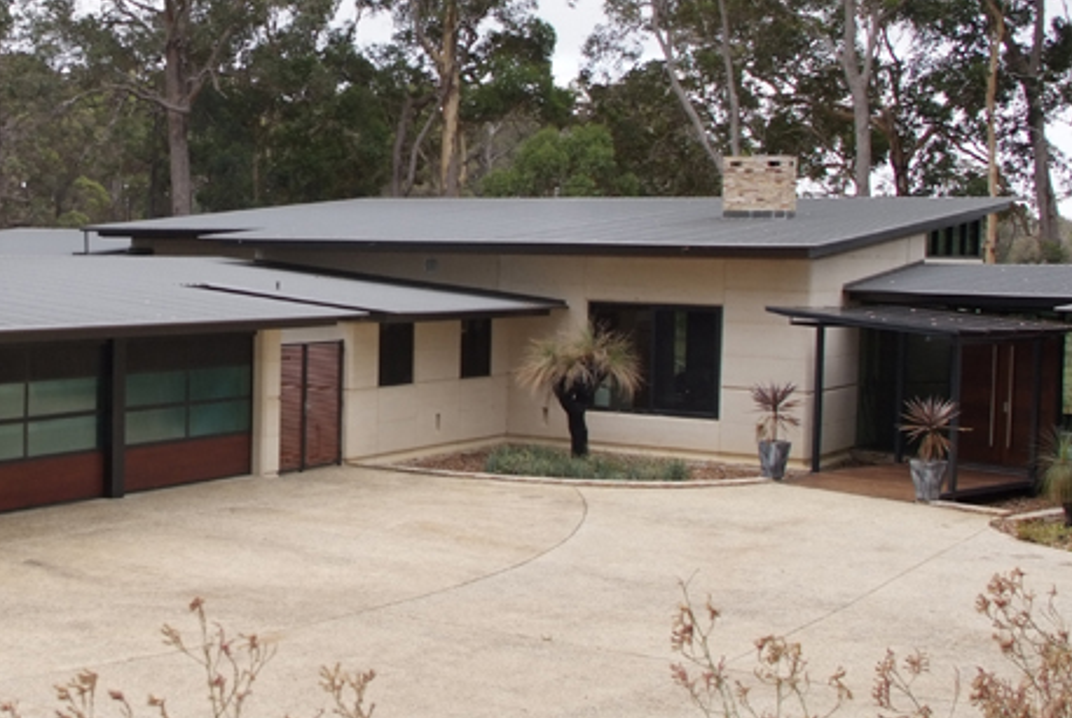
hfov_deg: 36.2
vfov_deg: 25.6
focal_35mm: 53
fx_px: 1581
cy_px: 306
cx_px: 215
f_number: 4.5
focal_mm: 18
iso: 400
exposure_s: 1/125
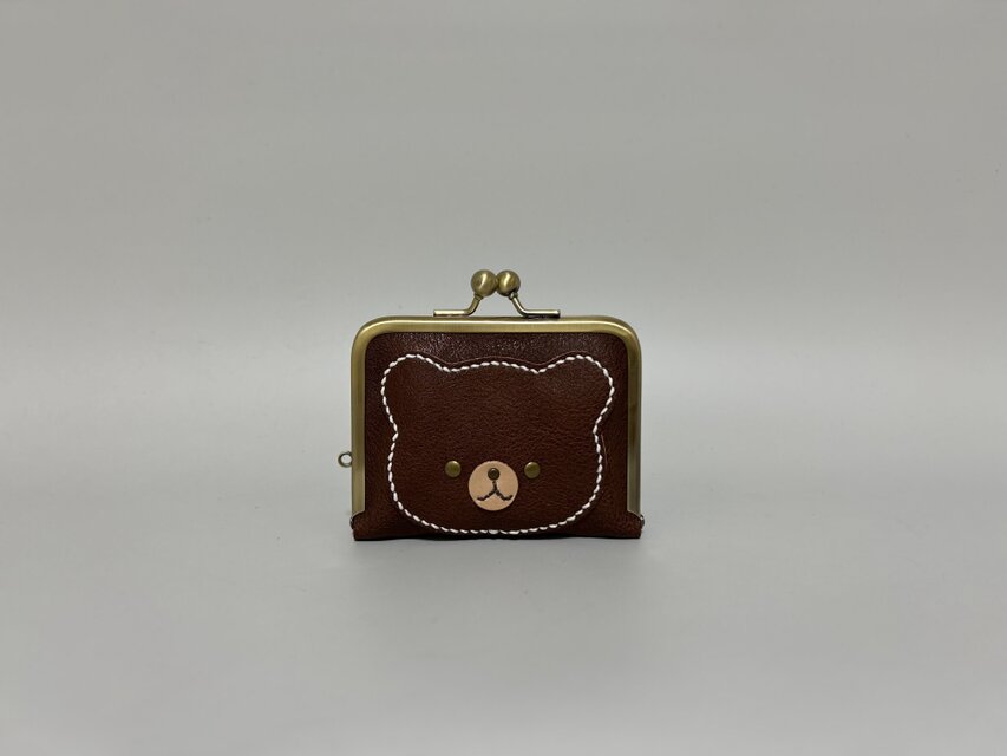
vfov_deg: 53.1
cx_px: 504
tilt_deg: -10.6
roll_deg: +0.5
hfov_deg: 67.3
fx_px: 756
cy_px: 378
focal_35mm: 26
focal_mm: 5.7
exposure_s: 1/50
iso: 100
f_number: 1.5
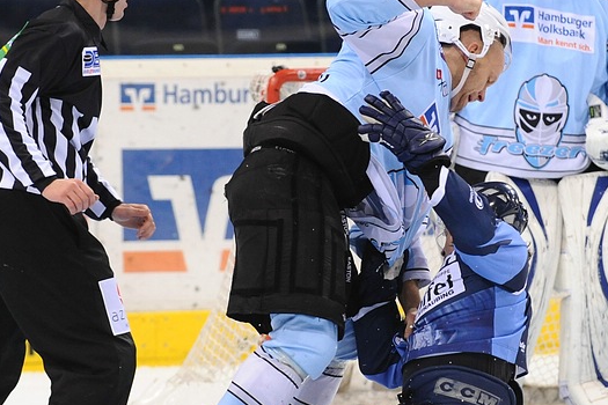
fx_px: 6434
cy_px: 233
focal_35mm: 381
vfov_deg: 3.6
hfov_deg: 5.4
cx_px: 447
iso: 2000
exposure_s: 1/640
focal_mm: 200
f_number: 4
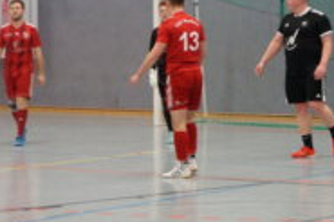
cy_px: 92
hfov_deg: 11.6
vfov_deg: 7.7
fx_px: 1651
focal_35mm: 178
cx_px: 155
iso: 1600
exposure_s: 1/100
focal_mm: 55
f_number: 5.6
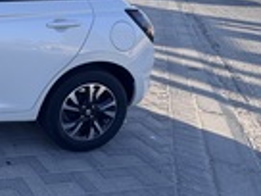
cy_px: 12
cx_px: -83
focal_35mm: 47
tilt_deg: -9.8
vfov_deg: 29.4
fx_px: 354
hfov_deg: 30.9
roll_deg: -0.9
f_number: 2.2
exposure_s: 1/796
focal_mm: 2.22
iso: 50
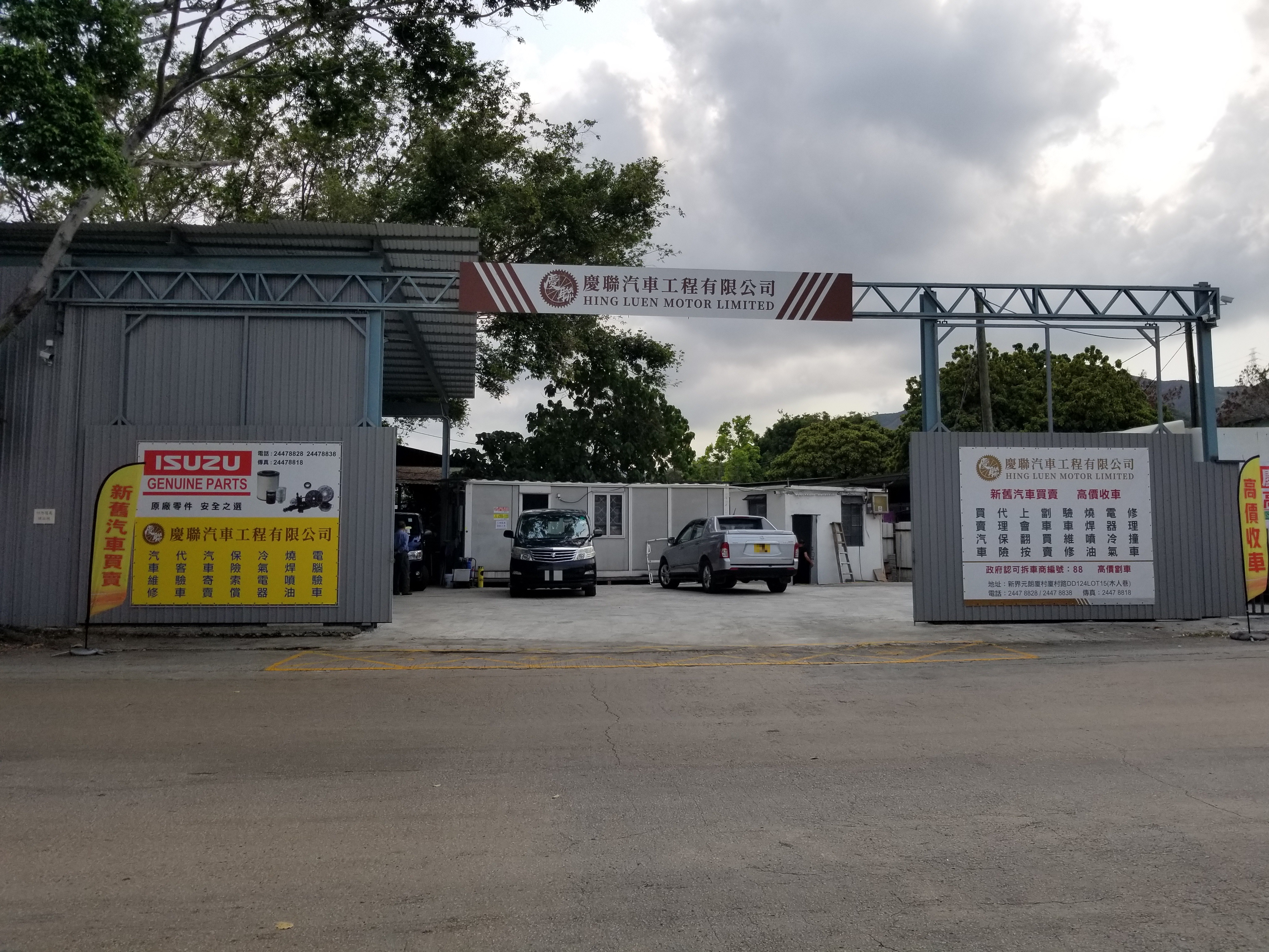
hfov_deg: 67.3
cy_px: 476
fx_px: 953
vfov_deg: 53.1
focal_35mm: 26
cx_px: 634
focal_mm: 4.25
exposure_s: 1/3640
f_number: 1.7
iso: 50
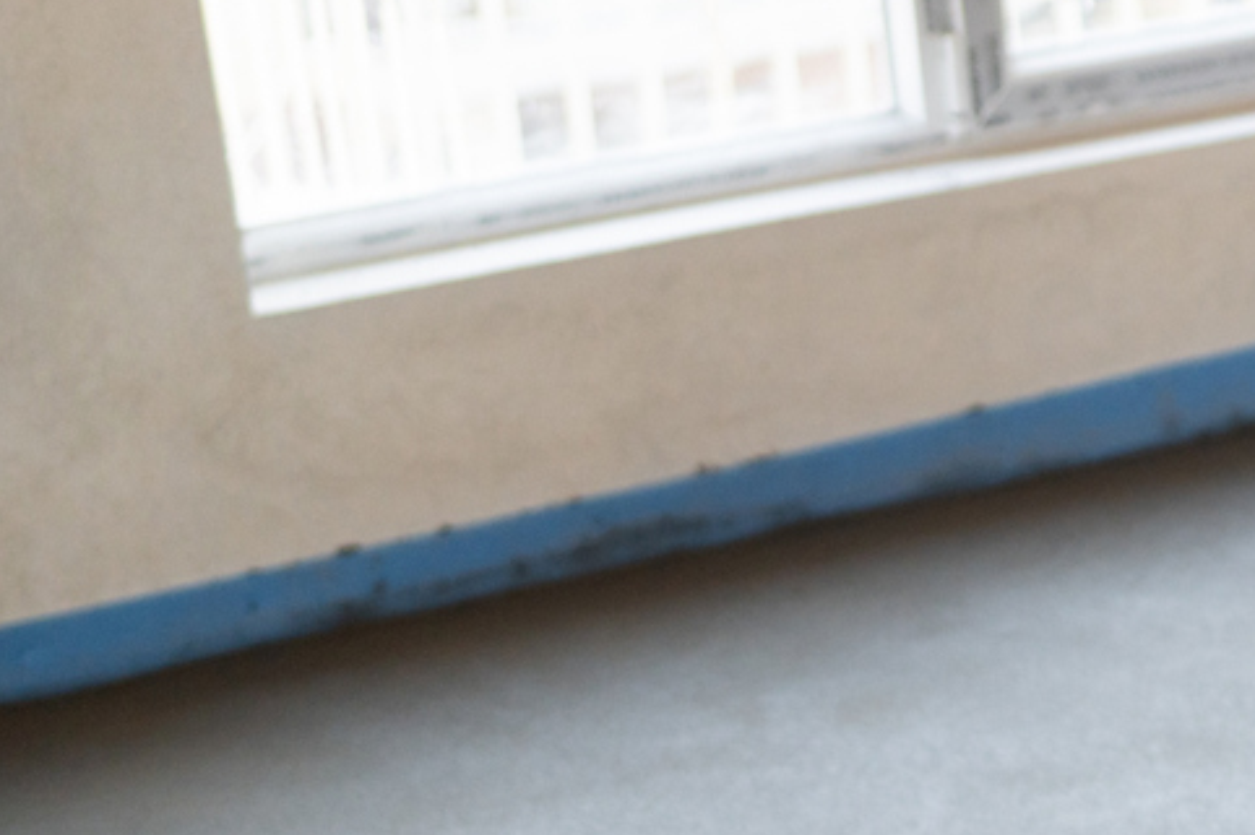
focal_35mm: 154
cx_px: 2334
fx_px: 5366
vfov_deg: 8.8
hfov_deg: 12.1
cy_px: 968
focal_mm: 35
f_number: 1.6
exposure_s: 1/400
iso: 250
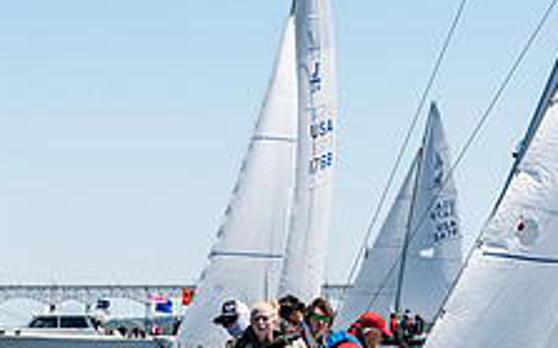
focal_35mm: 265
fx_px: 4027
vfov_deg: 4.9
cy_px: 432
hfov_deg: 7.9
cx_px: 313
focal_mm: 100
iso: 320
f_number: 5.6
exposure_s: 1/1600
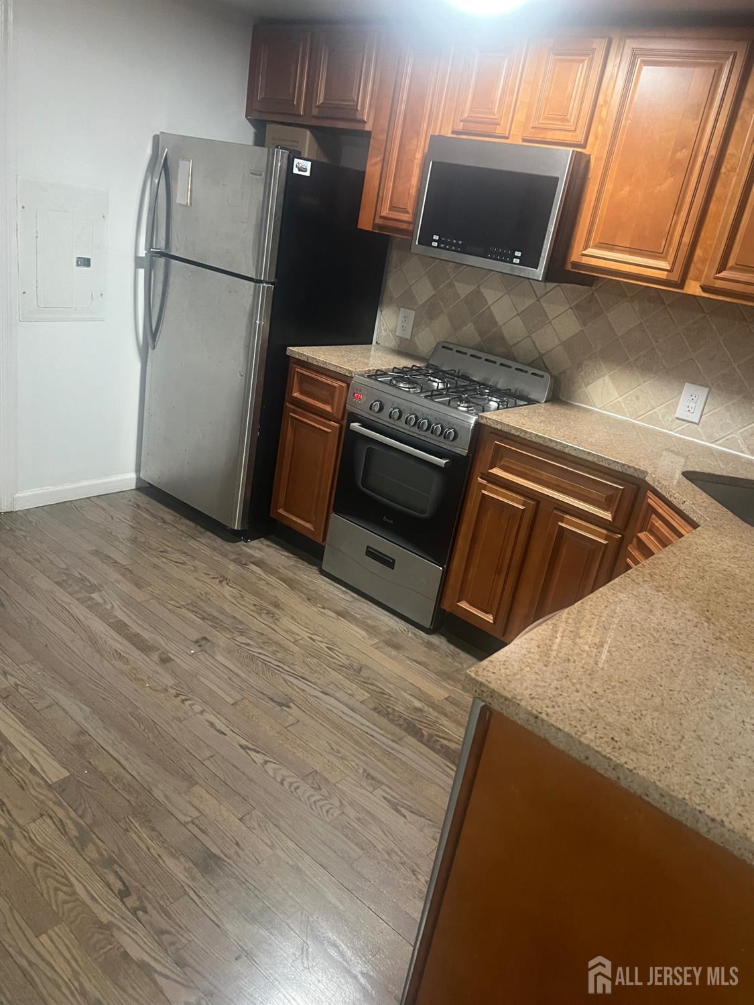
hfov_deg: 53.1
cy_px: 502
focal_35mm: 26
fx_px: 755
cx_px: 377
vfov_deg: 67.3
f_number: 1.5
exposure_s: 1/60
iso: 400
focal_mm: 5.7
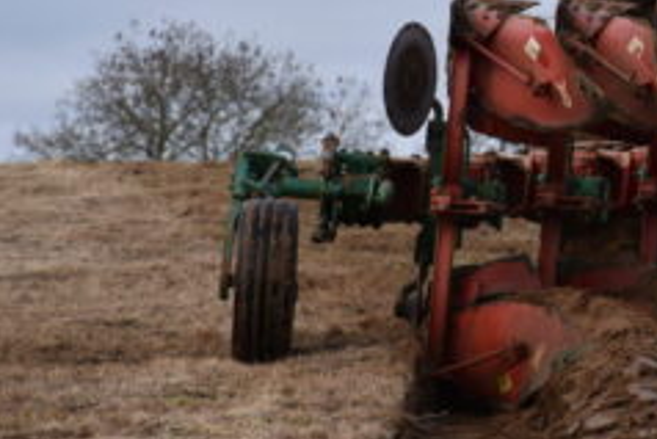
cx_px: 749
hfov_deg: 4.7
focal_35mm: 434
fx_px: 7925
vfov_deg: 3.2
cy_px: -33
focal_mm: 112
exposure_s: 1/250
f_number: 8
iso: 360
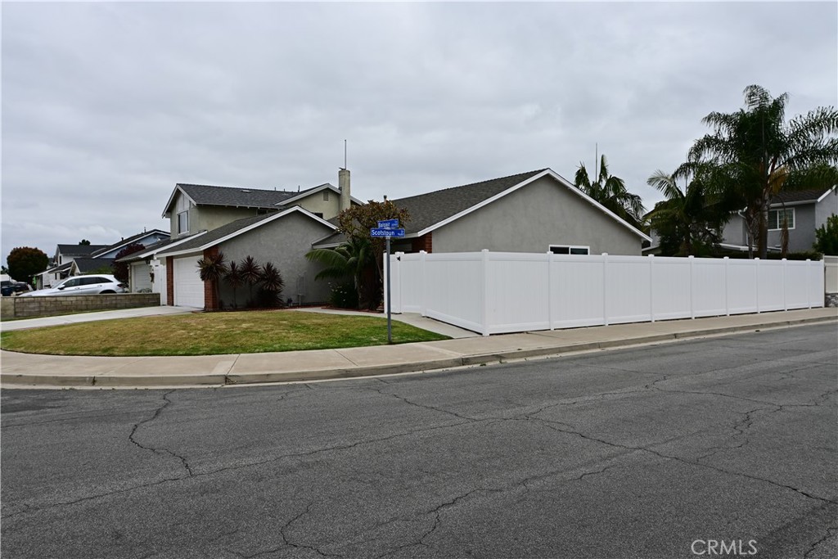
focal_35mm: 26
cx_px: 419
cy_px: 280
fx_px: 594
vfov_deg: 50.4
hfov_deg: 70.4
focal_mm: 17
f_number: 11
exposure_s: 1/250
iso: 110
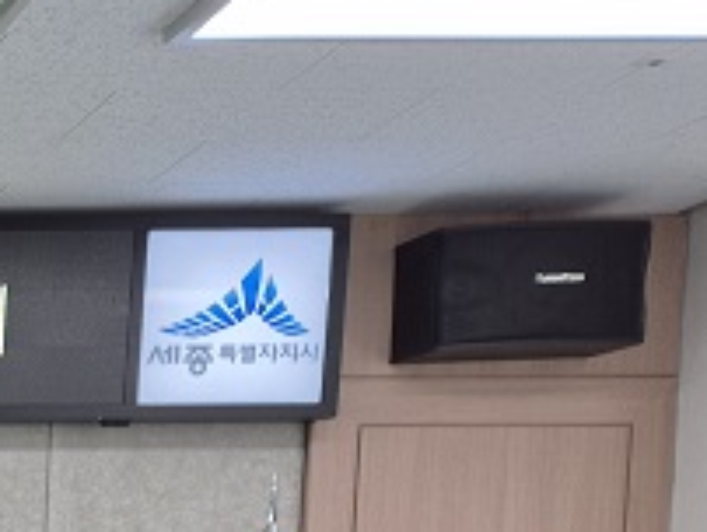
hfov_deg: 16.9
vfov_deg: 14.4
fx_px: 1861
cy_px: 945
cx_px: -648
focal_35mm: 91
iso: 32
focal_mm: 5.4
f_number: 1.8
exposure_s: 1/120
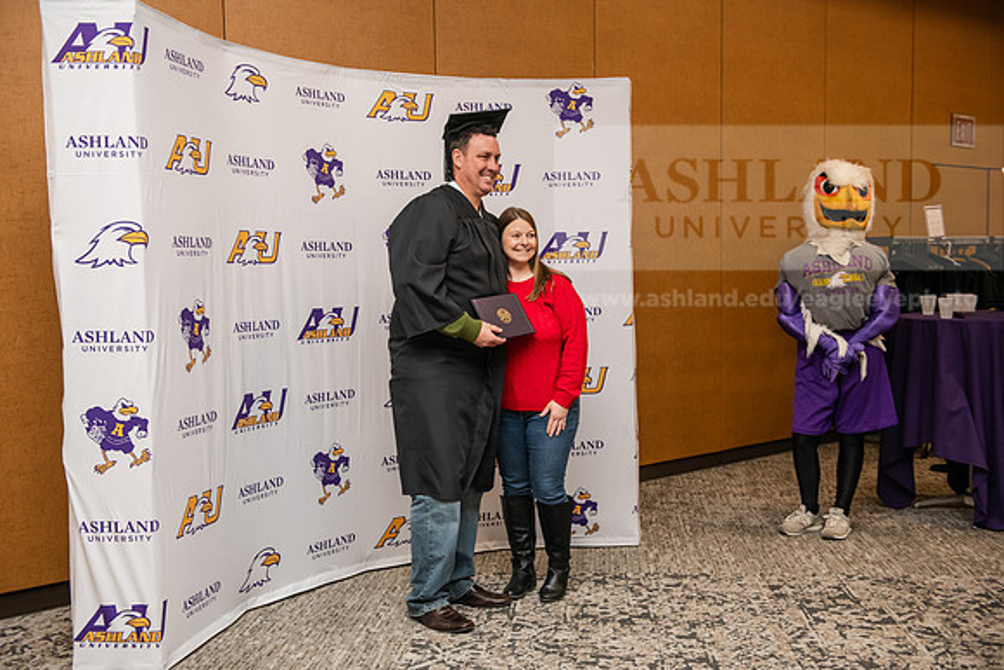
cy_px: 335
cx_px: 502
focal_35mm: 40
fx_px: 1116
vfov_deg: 33.4
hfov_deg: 48.4
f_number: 3.5
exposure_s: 1/160
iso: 1600
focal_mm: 40
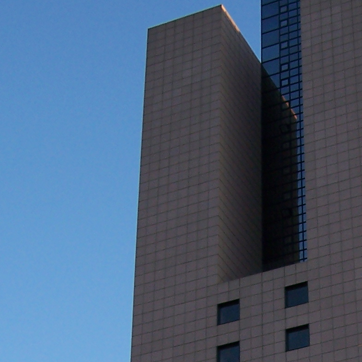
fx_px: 1301
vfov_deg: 15.4
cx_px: 364
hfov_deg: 15.5
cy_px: 410
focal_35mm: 110
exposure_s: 1/250
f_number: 2.8
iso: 80
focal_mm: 6.3
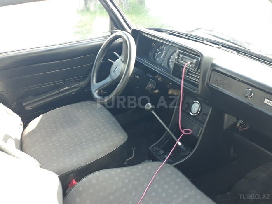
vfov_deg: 51.4
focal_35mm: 27
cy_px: 102
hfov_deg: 65.3
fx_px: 212
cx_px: 136
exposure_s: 1/50
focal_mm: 3.6
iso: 64
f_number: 1.9
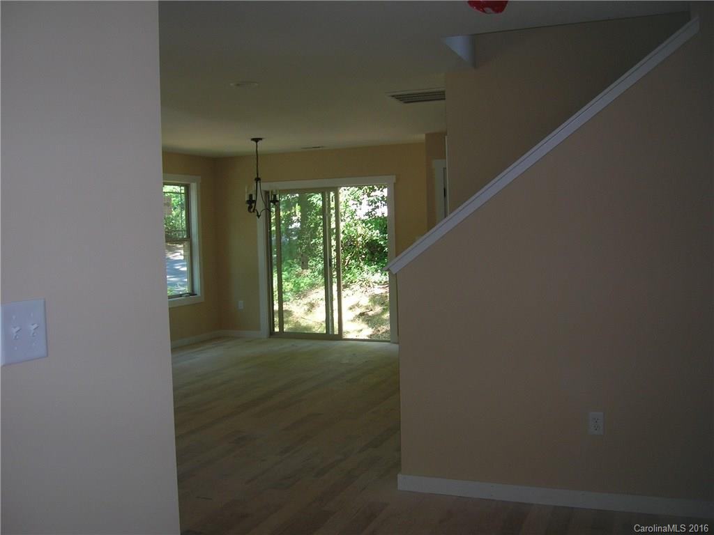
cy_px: 268
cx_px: 357
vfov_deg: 41.8
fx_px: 701
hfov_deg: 54.0
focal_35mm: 34
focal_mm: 5.7
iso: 50
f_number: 2.9
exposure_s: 1/30
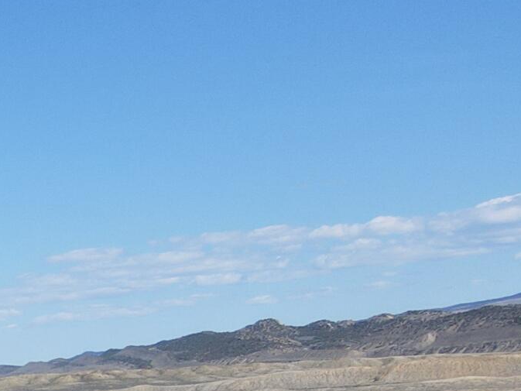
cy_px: 815
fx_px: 1611
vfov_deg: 12.1
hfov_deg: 14.3
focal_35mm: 107
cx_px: -612
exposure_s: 1/725
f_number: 2.8
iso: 100
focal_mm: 4.5
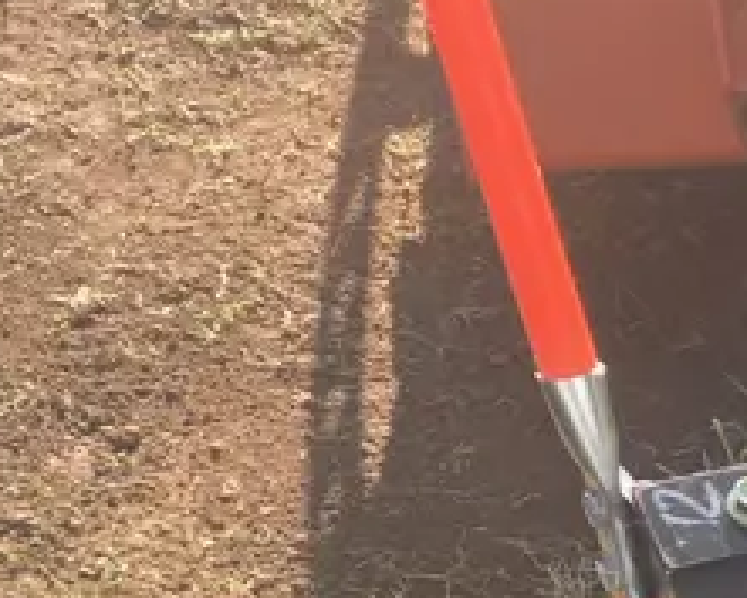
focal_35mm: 146
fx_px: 3229
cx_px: 2058
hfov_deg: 10.4
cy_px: 922
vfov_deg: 10.2
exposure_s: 1/424
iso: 25
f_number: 1.8
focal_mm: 5.4
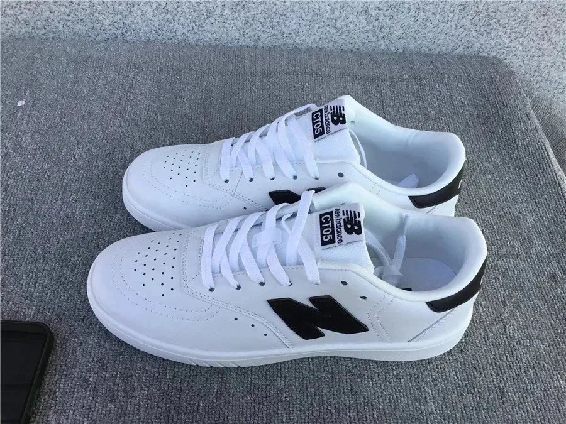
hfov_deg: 58.4
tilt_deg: -51.0
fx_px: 507
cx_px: 283
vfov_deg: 45.4
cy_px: 212
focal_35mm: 31
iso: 25
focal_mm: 3.3
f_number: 2.4
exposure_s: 1/458
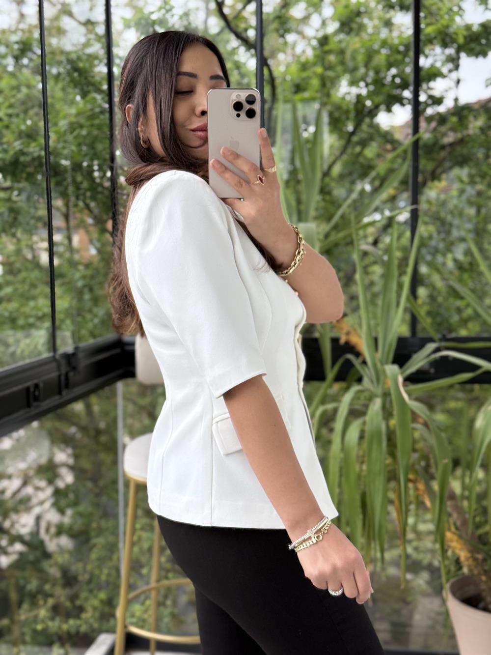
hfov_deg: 30.3
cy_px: 328
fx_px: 908
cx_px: 246
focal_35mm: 48
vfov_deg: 39.7
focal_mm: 6.76
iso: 100
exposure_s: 1/379
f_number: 1.78
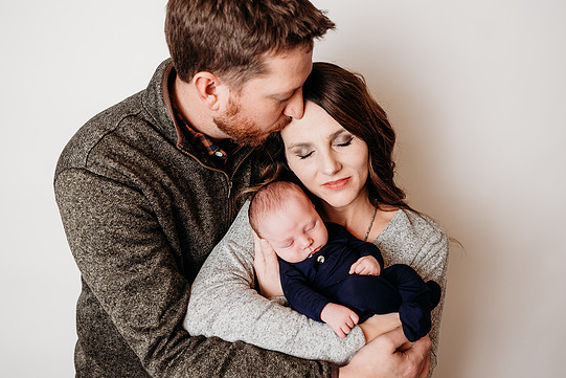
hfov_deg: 60.3
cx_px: 292
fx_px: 487
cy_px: 187
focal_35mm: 31
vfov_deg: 42.3
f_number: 2.8
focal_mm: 24
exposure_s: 1/200
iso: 200
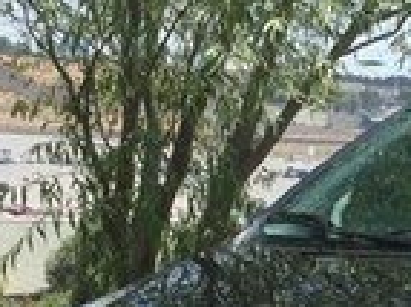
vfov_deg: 10.7
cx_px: 443
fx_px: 1590
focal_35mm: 134
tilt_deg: -10.9
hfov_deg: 14.4
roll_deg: -2.6
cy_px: 452
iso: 32
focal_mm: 4.15
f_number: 2.2
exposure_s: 1/1412
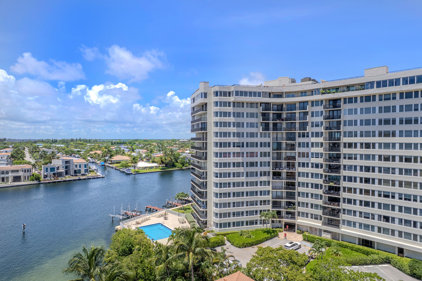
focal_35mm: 22
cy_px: 140
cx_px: 211
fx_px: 258
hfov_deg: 78.6
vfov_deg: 57.2
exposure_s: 1/2500
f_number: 2.8
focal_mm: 8.38
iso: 120
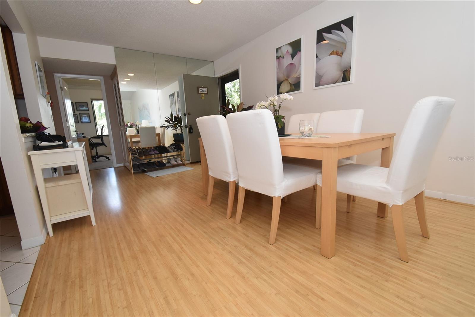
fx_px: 198
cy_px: 158
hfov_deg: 100.4
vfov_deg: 77.4
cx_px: 238
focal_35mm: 15
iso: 800
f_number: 5.6
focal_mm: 10
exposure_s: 1/125
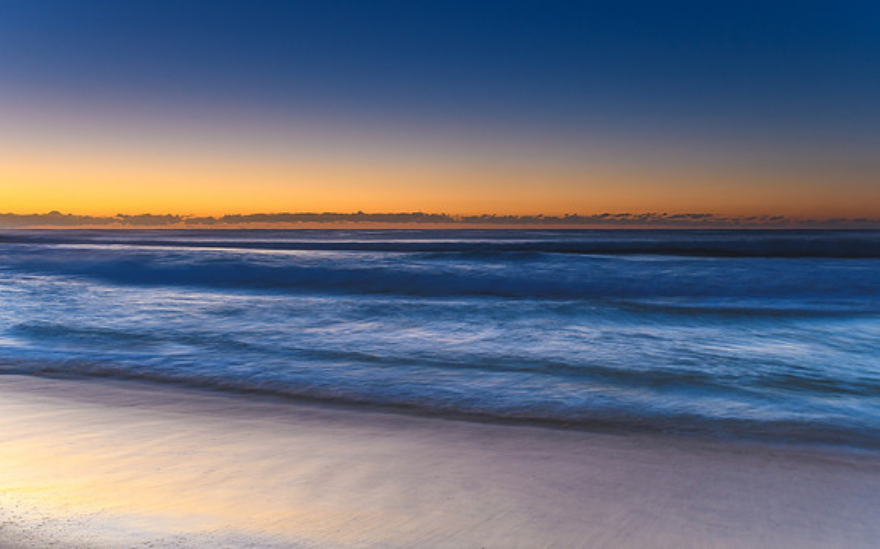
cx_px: 446
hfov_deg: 54.6
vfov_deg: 35.7
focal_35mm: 36
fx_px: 852
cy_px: 256
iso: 200
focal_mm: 22
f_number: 6.3
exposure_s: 1.6
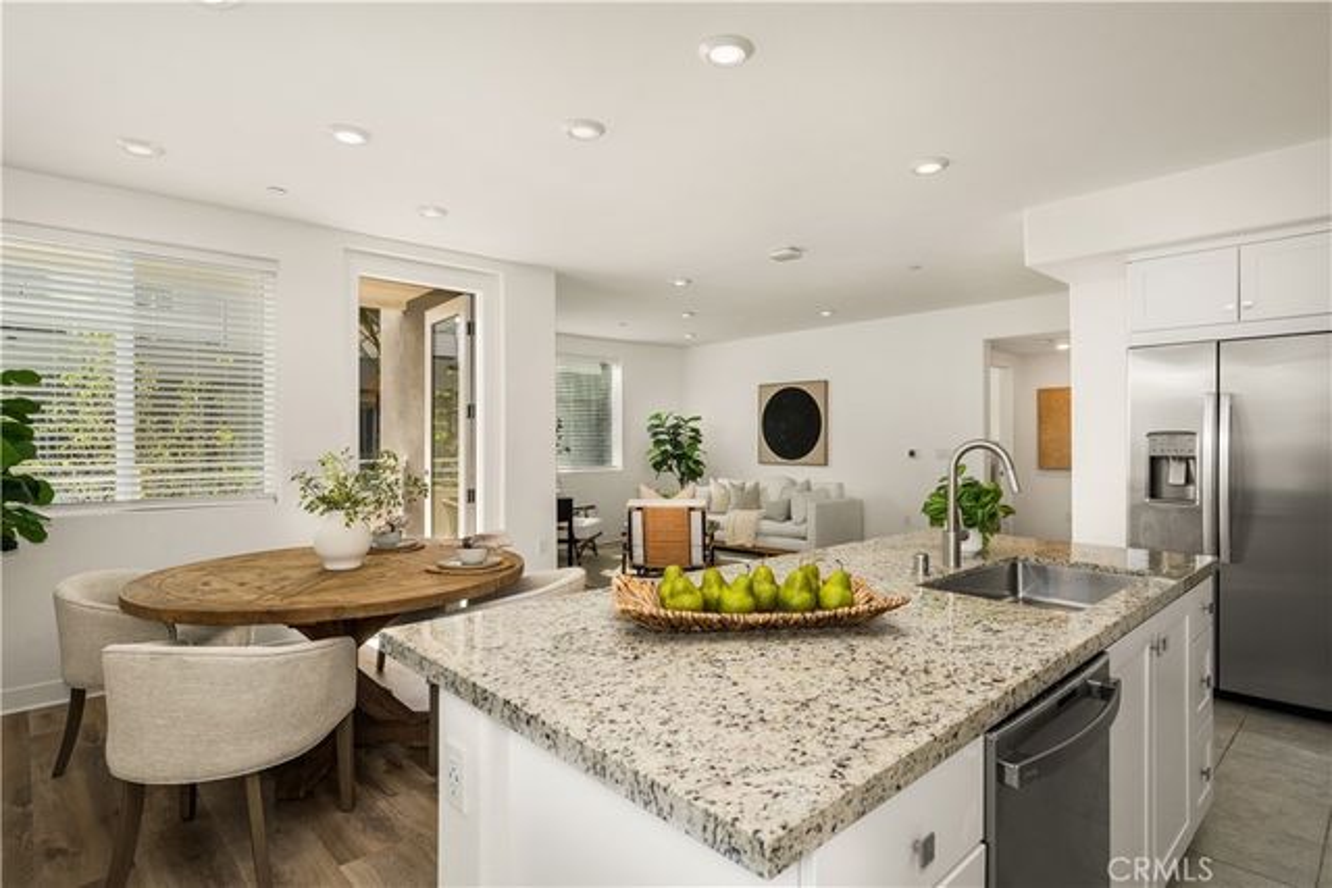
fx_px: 666
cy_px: 444
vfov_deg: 67.4
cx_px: 666
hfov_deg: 90.0
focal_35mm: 18
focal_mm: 18
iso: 160
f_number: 6.3
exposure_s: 1/60
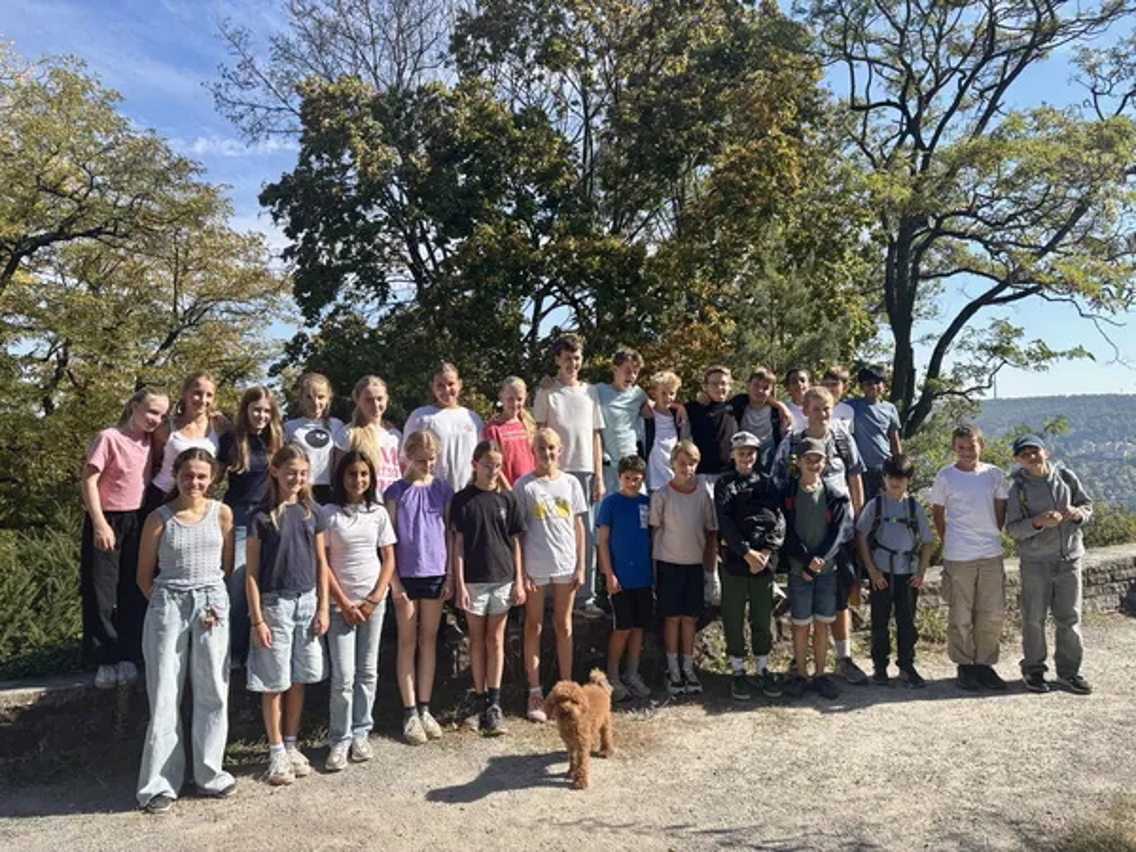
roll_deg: +1.6
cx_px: 568
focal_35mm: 26
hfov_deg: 67.3
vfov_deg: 53.1
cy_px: 426
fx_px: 853
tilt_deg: -1.2
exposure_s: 1/1949
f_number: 1.6
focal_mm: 5.96
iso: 50
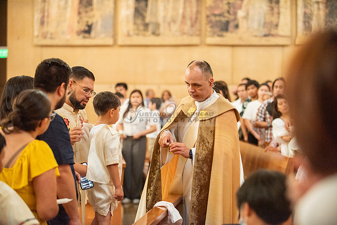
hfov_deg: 20.8
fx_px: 918
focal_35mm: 98
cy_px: 112
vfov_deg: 14.0
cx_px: 168
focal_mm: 98
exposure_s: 1/160
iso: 2000
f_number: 2.8
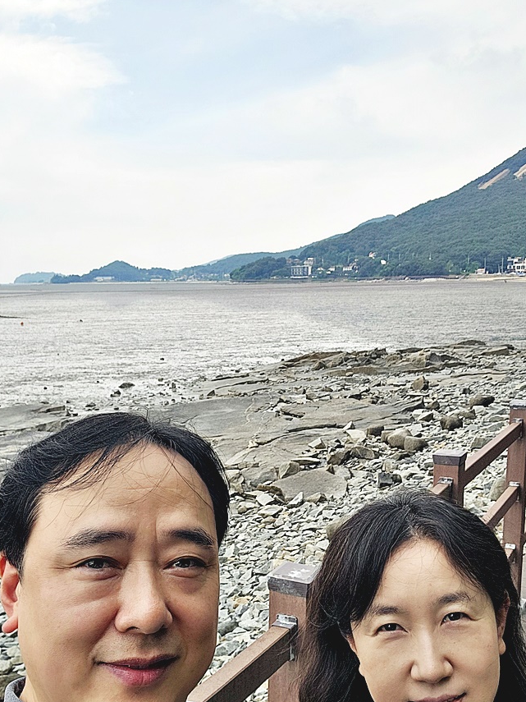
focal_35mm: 38
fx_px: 770
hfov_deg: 37.7
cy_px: 434
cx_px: 234
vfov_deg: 48.6
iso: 25
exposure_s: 1/631
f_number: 2.2
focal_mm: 3.3
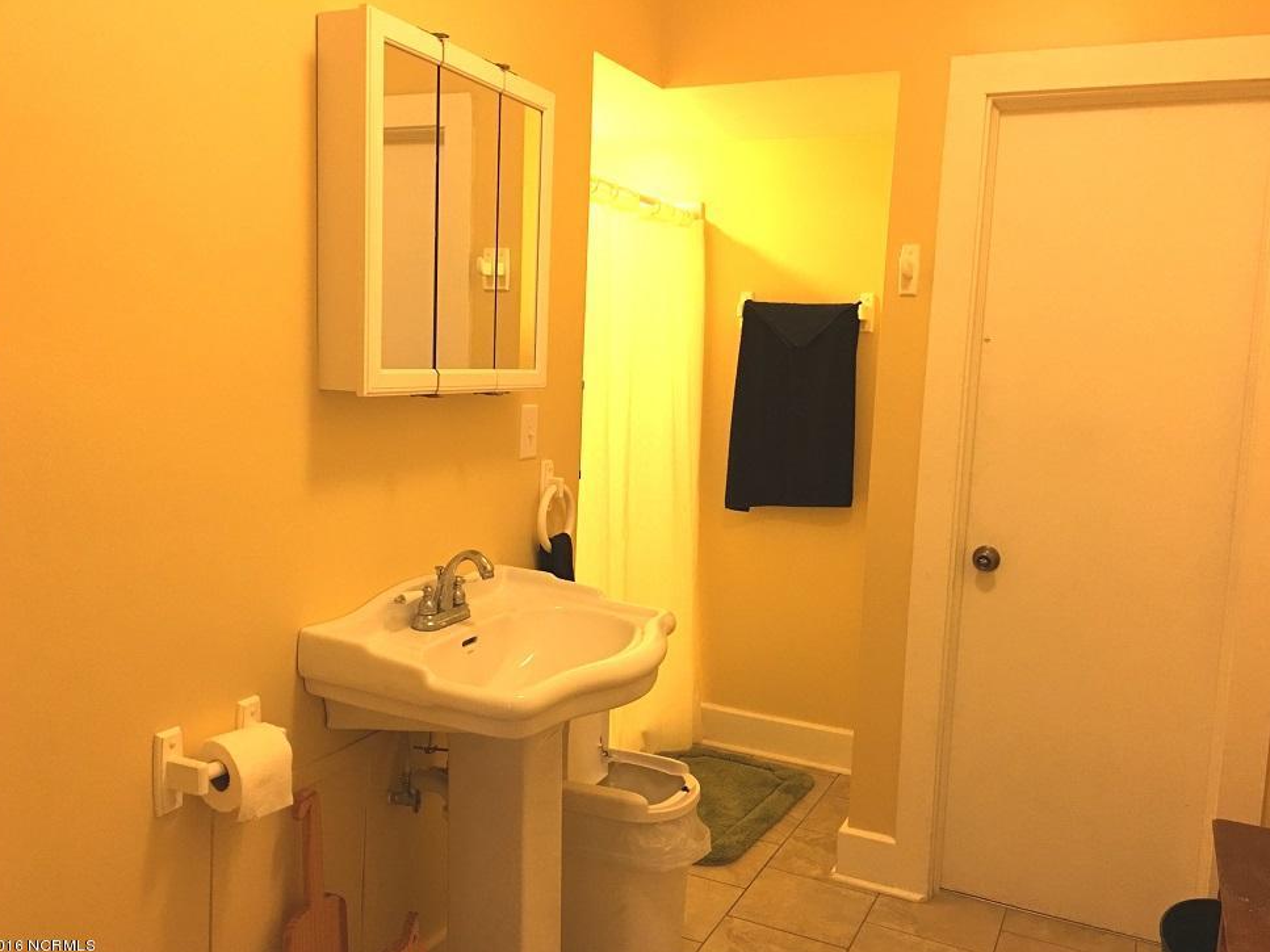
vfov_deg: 46.8
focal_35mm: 30
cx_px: 624
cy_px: 490
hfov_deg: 60.0
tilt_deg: -6.2
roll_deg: -2.0
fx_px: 1101
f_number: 2.2
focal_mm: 4.15
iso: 100
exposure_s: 1/15
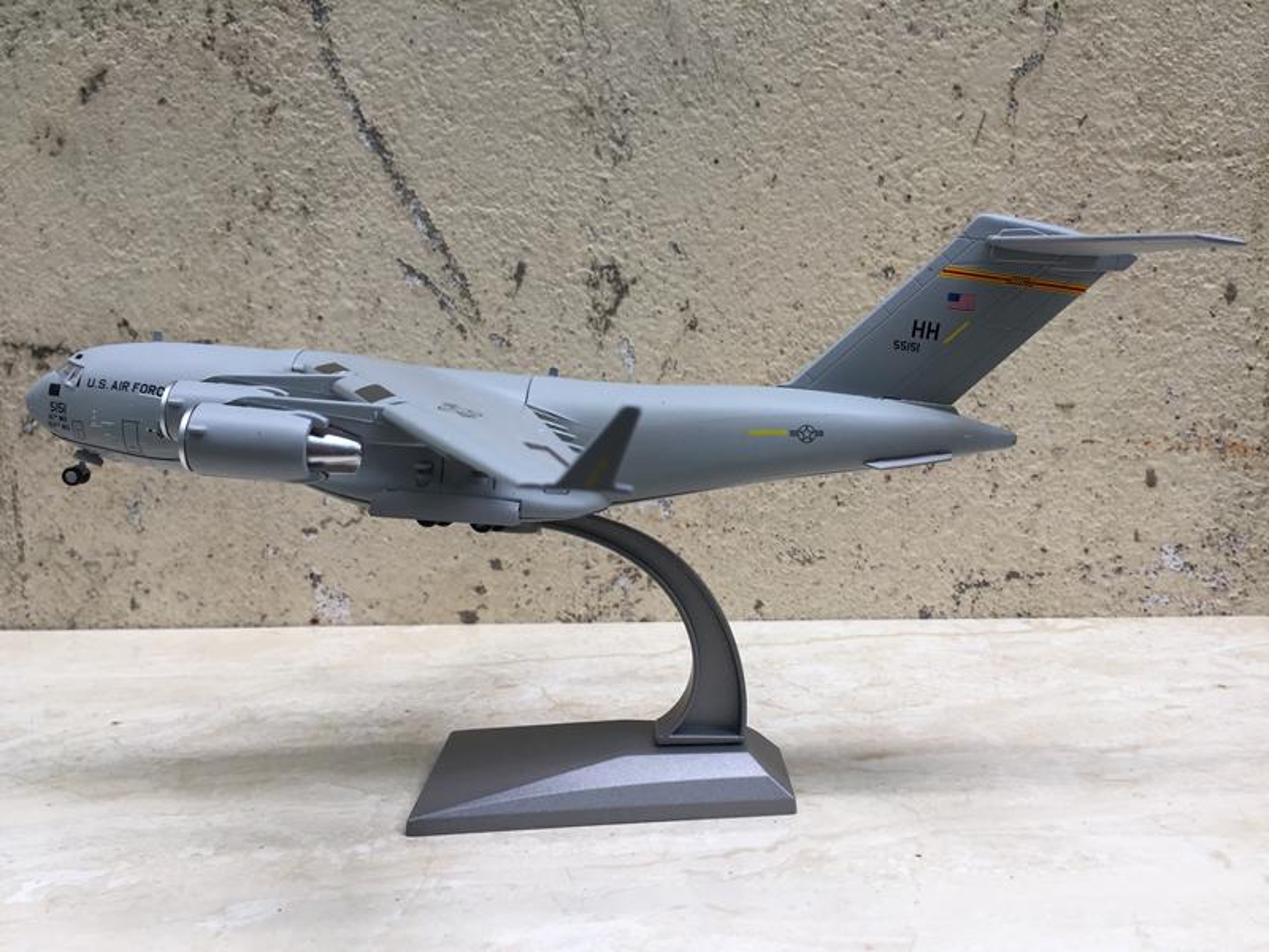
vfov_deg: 48.2
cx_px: 634
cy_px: 476
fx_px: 1063
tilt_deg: -7.7
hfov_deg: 61.7
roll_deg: -1.1
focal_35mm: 29
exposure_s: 1/100
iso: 40
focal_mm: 4.15
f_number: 2.2
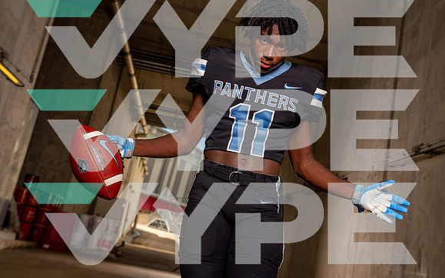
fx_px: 510
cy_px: 131
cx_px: 223
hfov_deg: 47.2
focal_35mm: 42
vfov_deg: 30.6
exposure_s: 1/320
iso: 100
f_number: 5
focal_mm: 41
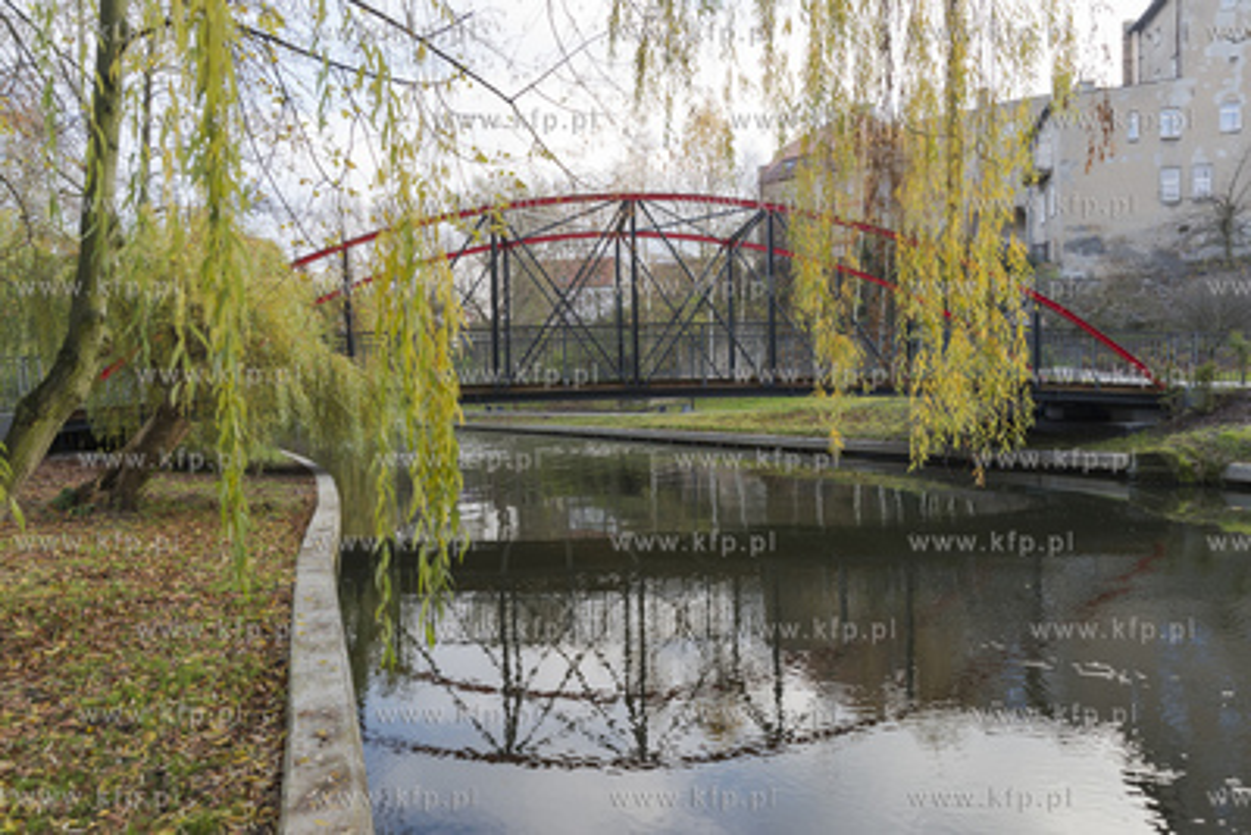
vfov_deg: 53.2
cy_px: 418
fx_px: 834
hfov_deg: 73.7
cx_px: 626
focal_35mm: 24
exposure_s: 1/500
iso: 400
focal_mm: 24
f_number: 4
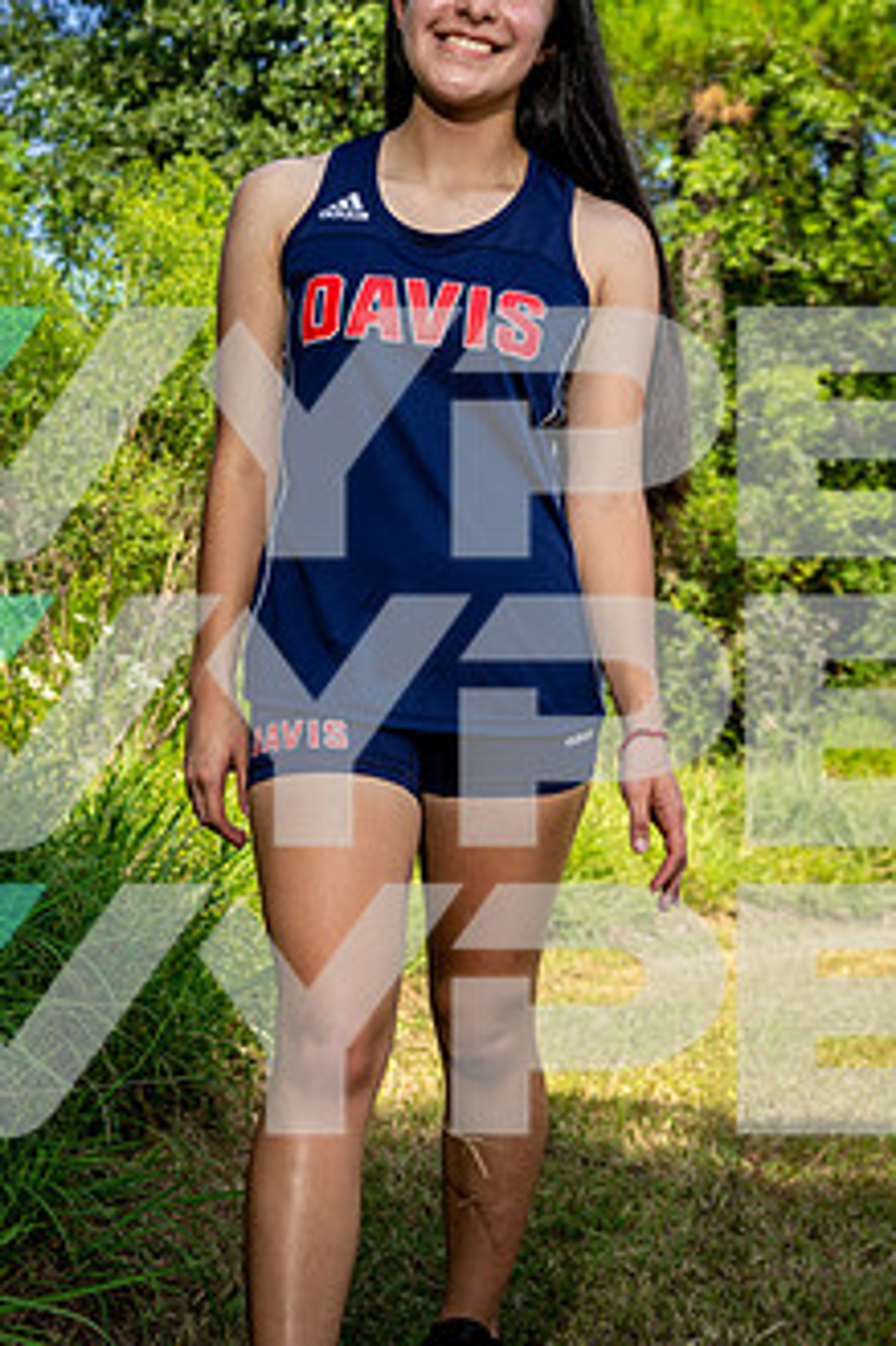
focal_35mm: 67
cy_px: 724
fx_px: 2504
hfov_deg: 20.3
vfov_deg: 30.1
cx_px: 413
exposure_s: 1/250
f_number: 7.1
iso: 100
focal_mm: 49
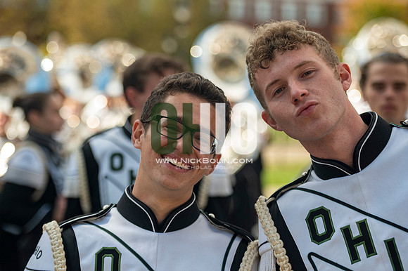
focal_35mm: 95
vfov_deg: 14.4
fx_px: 1076
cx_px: 204
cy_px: 136
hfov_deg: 21.5
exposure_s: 1/8000
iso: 1000
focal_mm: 95
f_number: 2.8
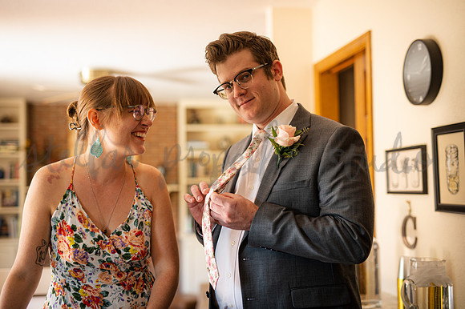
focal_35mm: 50
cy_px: 154
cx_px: 232
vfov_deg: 27.0
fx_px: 645
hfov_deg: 39.6
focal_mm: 50
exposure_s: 1/125
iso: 1000
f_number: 2
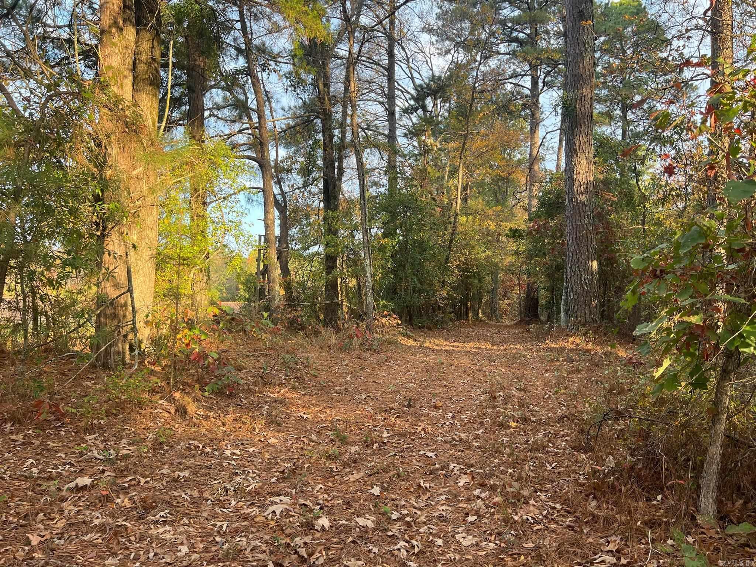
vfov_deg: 53.1
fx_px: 568
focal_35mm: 26
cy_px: 284
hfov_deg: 67.3
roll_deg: -0.7
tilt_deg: +1.0
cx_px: 378
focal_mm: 5.7
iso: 40
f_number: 1.5
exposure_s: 1/204
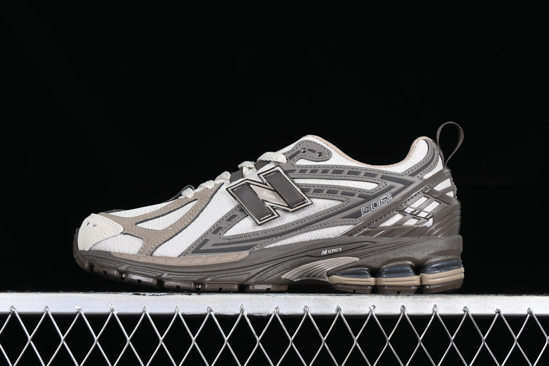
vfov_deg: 18.2
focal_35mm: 75
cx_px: 274
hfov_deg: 27.0
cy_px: 183
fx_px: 1144
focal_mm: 50
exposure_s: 1/80
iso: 160
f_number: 7.1
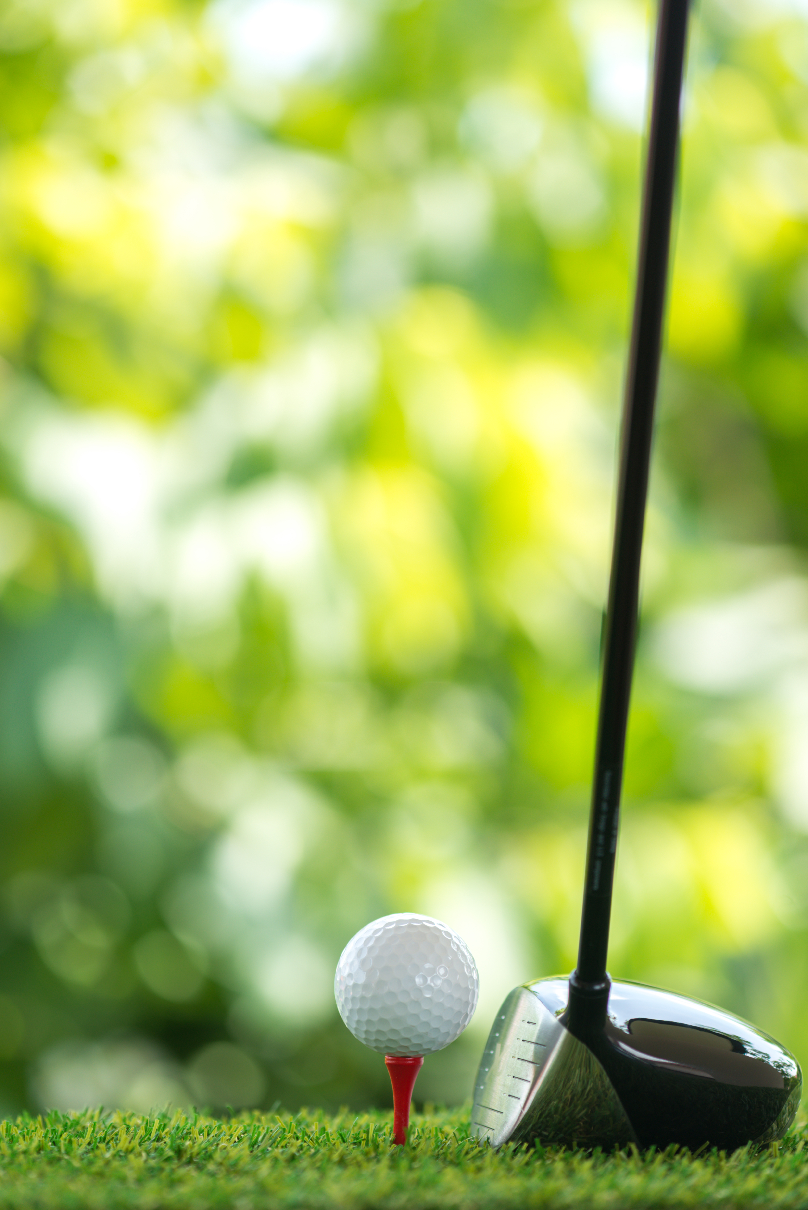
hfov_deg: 13.1
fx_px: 3532
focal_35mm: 105
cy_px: 605
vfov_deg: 19.5
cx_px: 404
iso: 100
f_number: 5
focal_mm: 105
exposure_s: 1/200
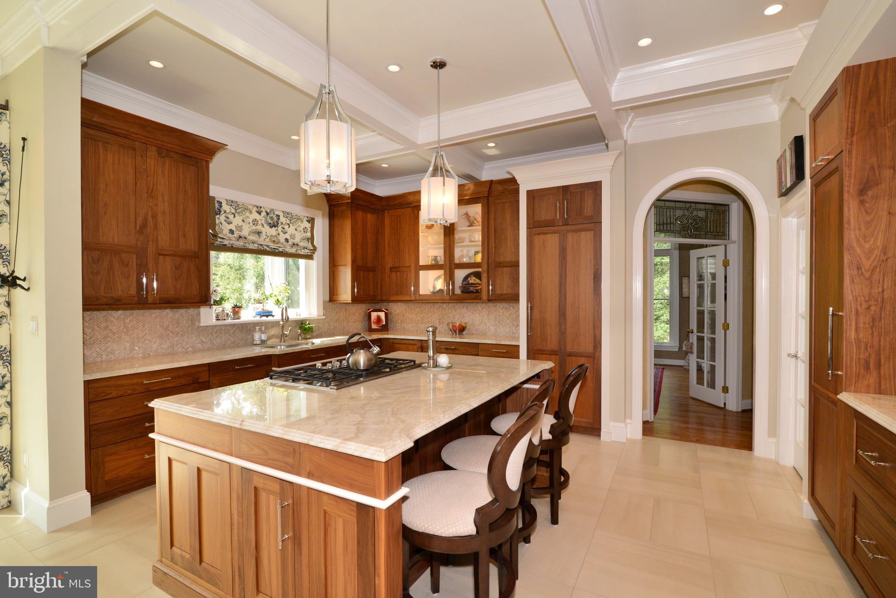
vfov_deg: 73.8
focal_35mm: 16
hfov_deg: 96.7
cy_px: 299
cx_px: 448
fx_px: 398
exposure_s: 1/125
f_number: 11
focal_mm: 16
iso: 1600
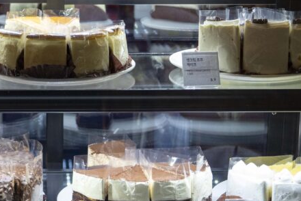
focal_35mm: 107
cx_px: 37
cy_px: 99
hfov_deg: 18.8
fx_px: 895
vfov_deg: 12.8
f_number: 5.6
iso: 2500
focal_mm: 46
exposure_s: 1/160
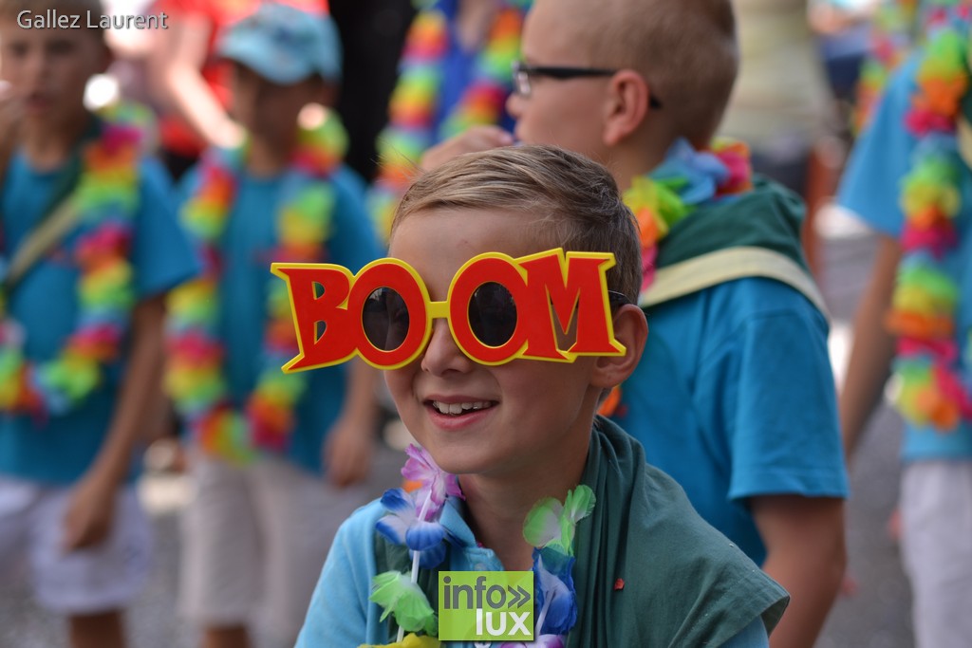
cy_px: 324
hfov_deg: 20.0
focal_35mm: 102
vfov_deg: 13.4
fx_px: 2754
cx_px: 486
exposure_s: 1/500
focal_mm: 68
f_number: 2.8
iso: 100
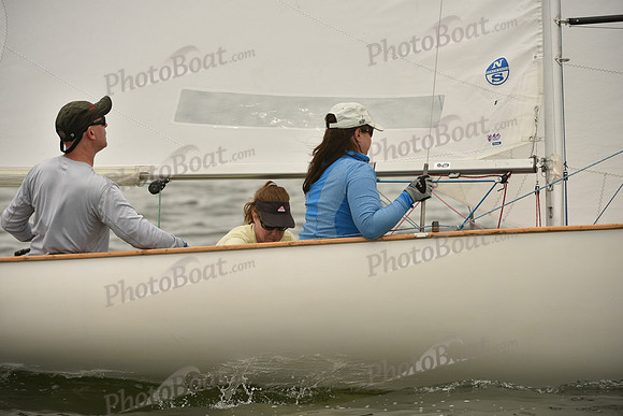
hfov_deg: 8.6
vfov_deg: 5.7
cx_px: 312
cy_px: 208
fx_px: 4154
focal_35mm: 240
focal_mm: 240
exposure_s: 1/2000
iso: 320
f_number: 5
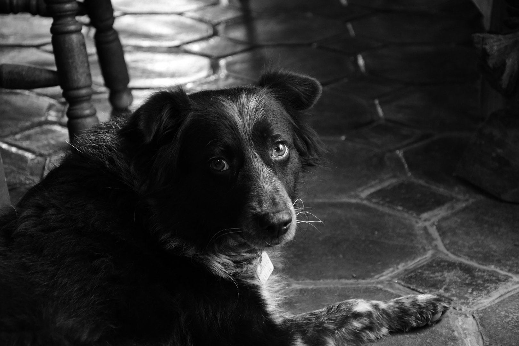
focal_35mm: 93
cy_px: 173
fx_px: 1341
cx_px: 260
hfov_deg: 21.9
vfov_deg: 14.7
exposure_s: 1/100
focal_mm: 62
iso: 2000
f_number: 5
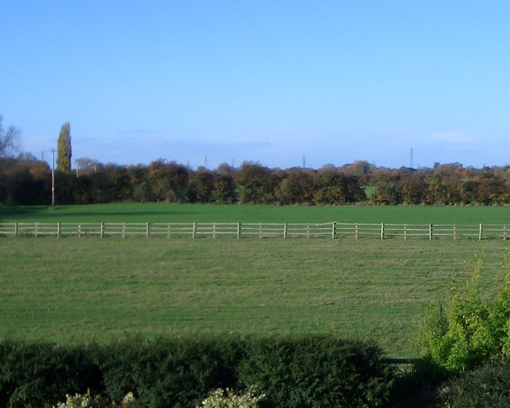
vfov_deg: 21.2
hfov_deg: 26.0
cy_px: 247
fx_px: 1087
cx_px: 404
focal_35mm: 72
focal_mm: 5.8
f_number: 4.3
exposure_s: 1/320
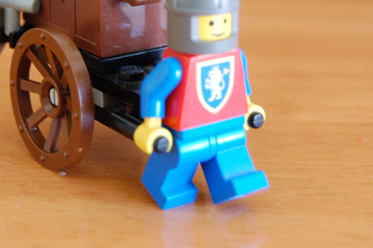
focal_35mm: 109
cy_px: -8
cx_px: 125
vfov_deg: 12.4
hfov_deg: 18.7
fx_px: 1129
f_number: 4.8
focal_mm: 35
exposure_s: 1/15
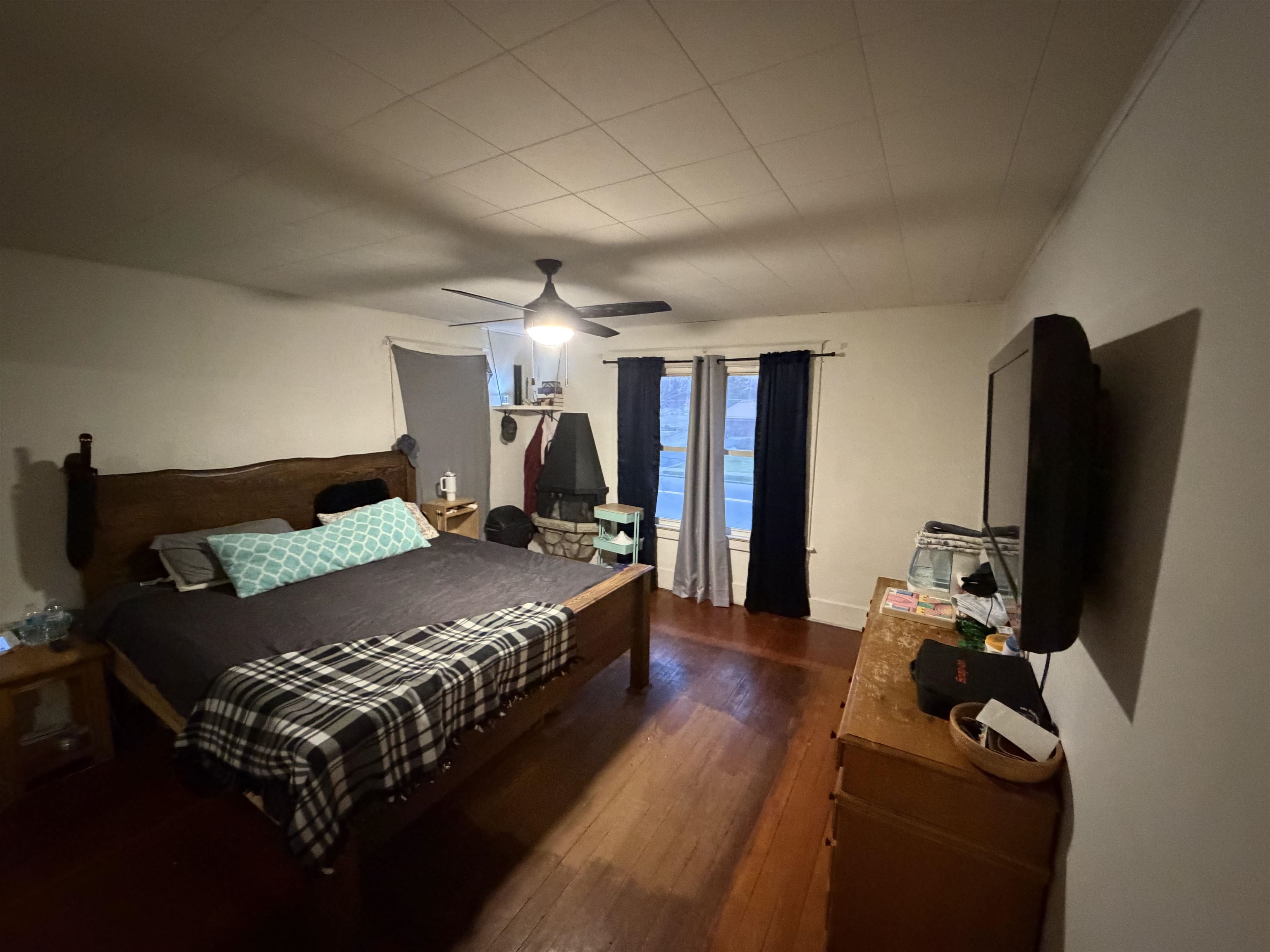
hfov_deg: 102.1
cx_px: 635
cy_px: 476
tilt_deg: -8.9
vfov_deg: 85.7
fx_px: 514
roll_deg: -0.9
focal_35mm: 14
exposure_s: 1/40
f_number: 2.2
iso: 1600
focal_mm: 2.22
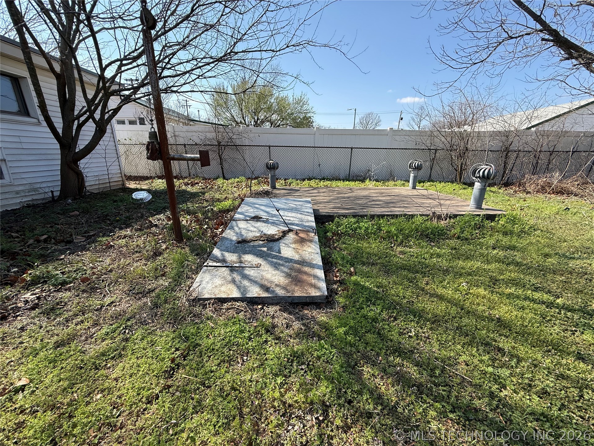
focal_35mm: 14
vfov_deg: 85.7
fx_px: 240
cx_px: 297
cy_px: 223
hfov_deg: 102.1
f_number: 2.2
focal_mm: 2.22
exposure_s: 1/853
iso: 50
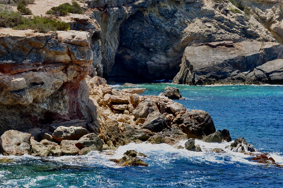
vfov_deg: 11.8
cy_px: 93
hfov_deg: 17.6
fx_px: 911
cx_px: 176
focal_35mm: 116
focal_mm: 62
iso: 200
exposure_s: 1/125
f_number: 11
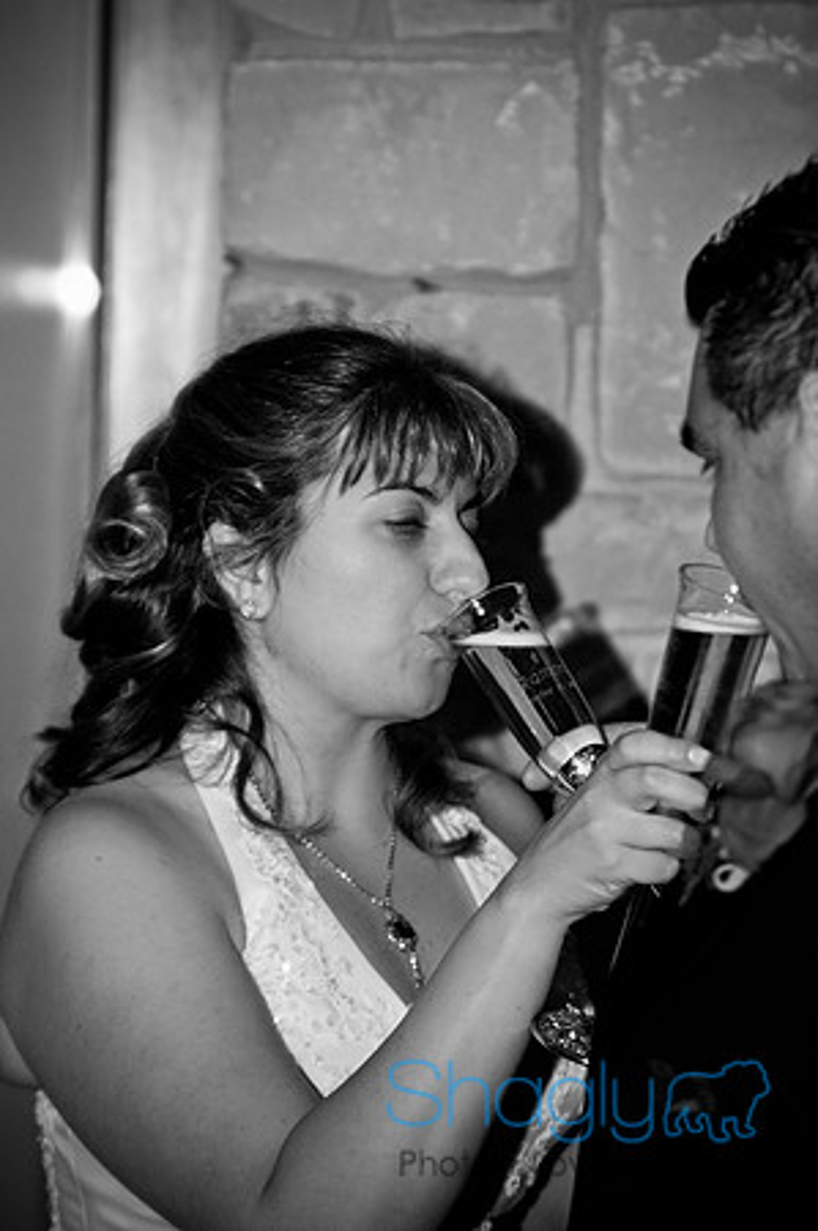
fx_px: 3843
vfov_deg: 18.2
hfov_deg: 12.2
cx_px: 409
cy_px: 616
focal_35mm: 112
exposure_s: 1/200
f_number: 3.2
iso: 400
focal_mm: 75
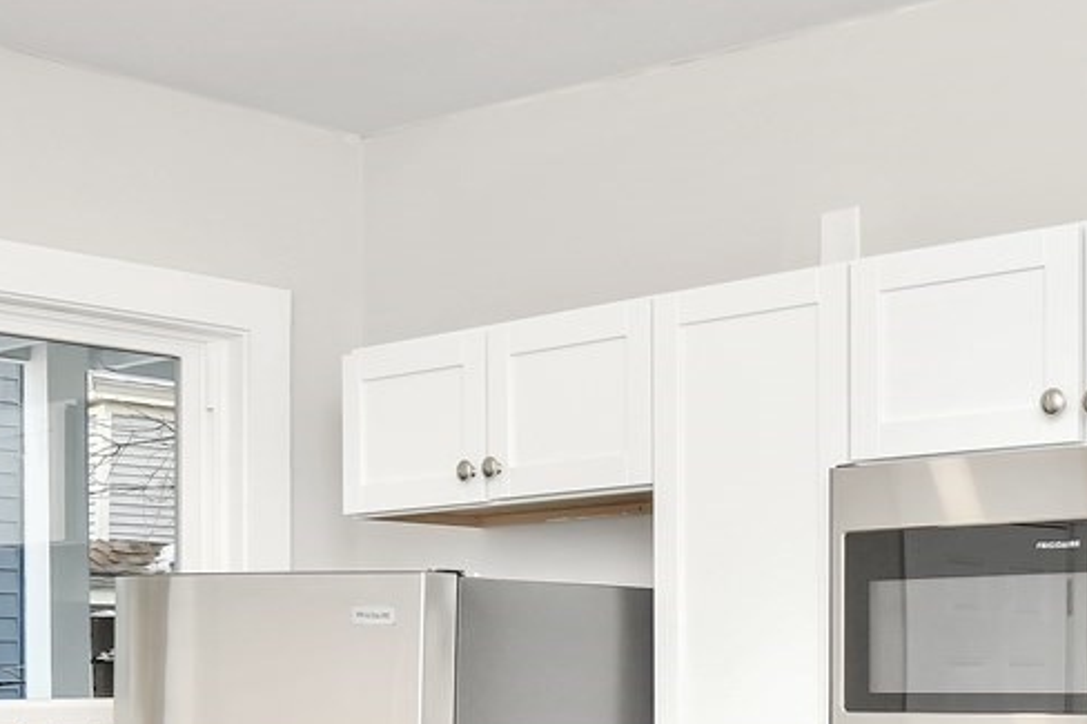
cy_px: 741
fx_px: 1902
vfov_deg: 20.8
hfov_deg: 31.5
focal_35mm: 63
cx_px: 760
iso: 200
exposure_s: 1/30
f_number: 7.1
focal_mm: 15
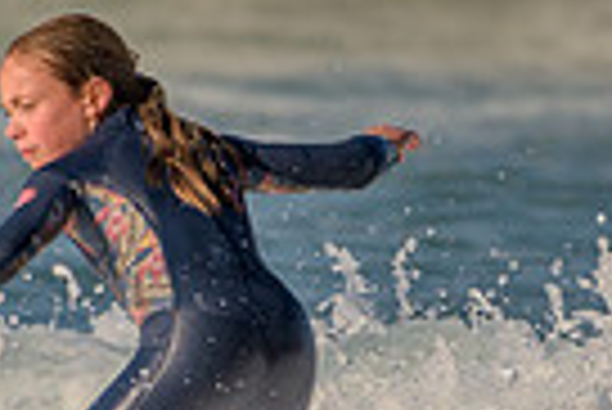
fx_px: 44383
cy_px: 440
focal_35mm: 2608
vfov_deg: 0.5
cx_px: 75
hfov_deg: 0.8
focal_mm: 500
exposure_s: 1/2000
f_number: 5.6
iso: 180
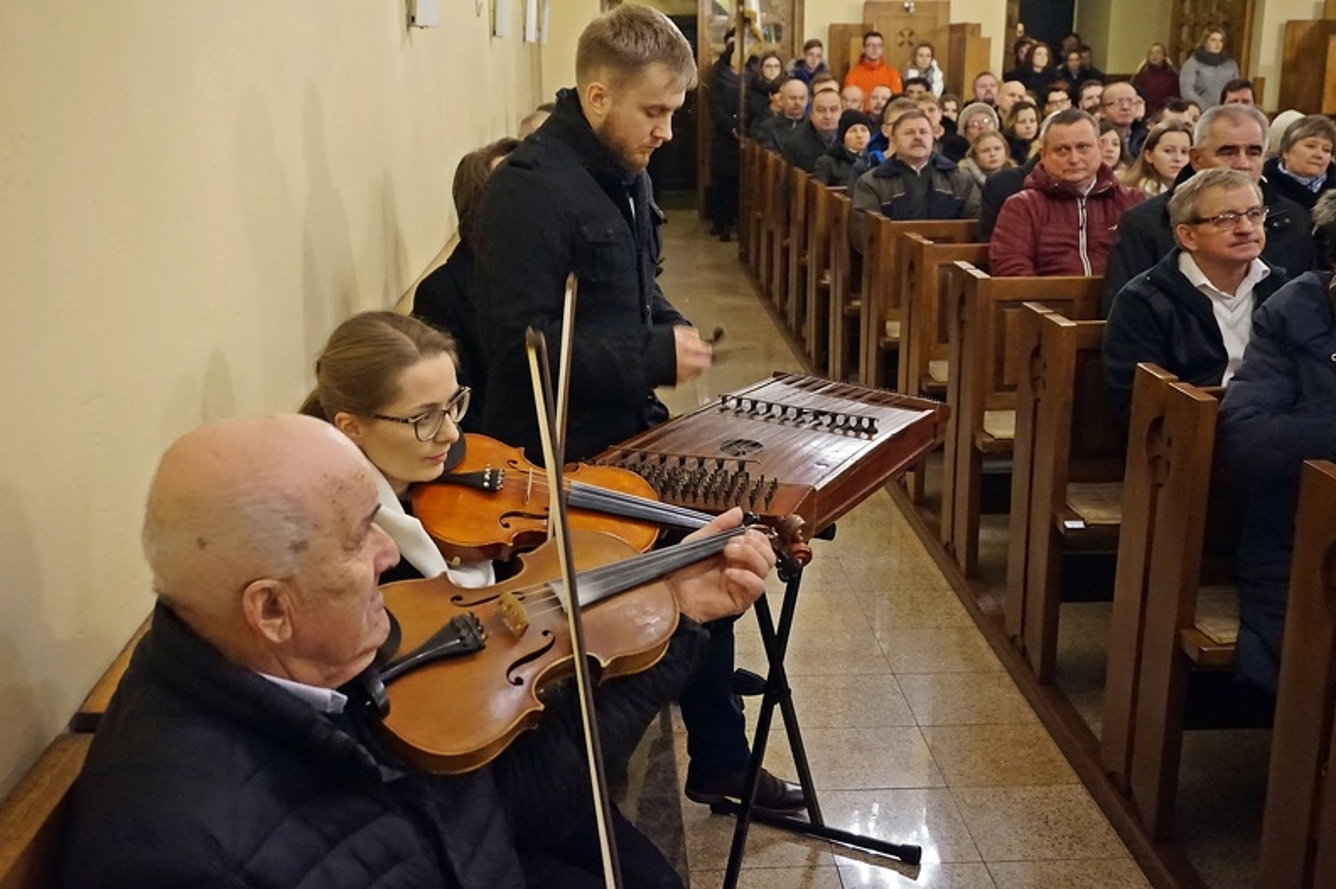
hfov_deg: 53.2
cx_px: 668
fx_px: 1335
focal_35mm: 36
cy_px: 444
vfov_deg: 36.8
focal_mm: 24
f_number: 4.5
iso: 6400
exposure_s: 1/40
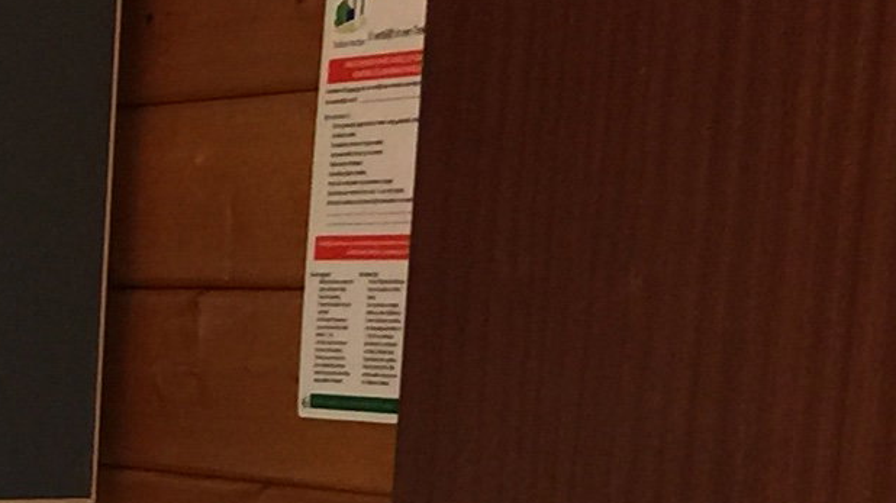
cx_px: -982
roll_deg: -0.8
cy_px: 1023
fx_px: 3966
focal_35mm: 167
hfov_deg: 11.4
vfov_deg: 7.0
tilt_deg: -8.7
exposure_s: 1/17
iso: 40
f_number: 2.2
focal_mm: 4.15
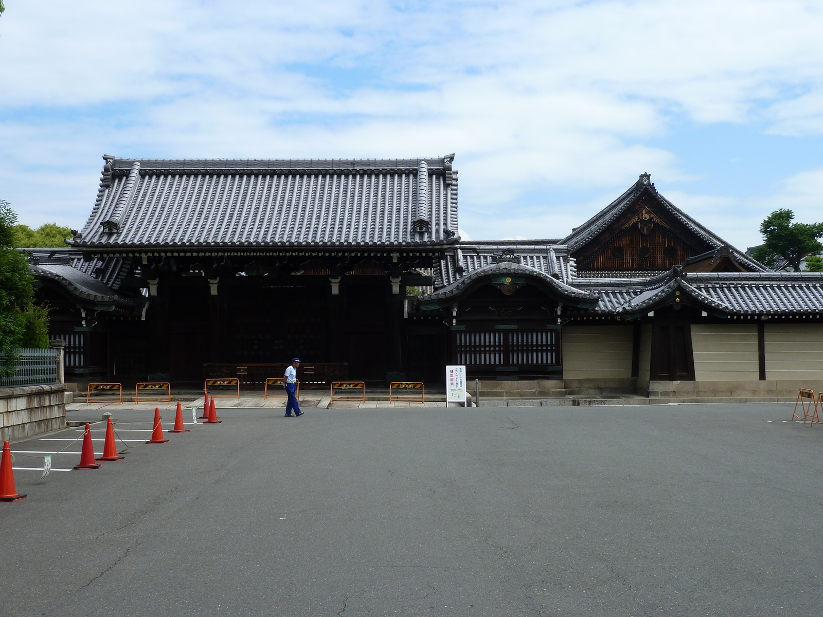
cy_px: 308
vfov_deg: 32.9
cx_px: 412
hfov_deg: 42.9
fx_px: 1046
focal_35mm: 44
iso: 80
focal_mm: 7.3
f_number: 4.5
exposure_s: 1/400
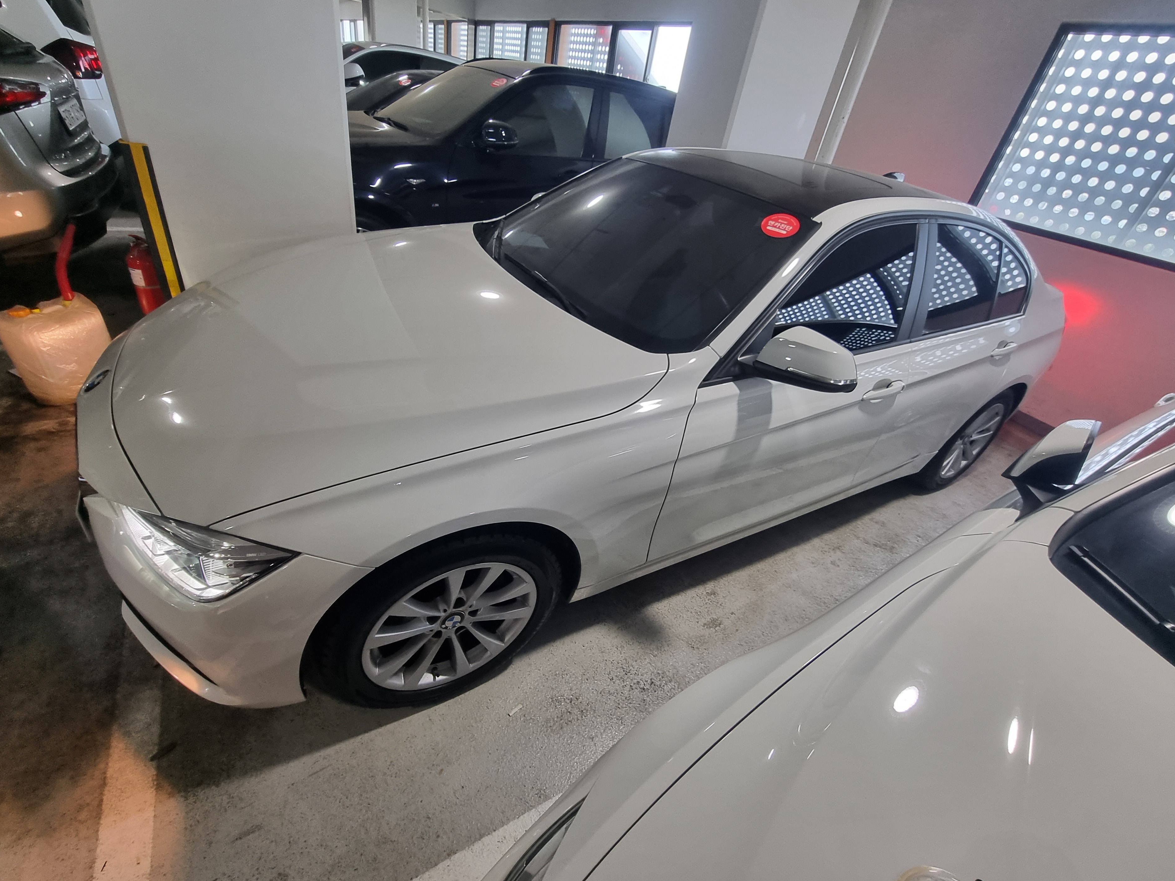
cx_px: 581
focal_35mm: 14
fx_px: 475
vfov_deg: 85.7
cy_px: 433
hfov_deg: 102.1
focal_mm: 2.2
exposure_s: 1/60
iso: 125
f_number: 2.2
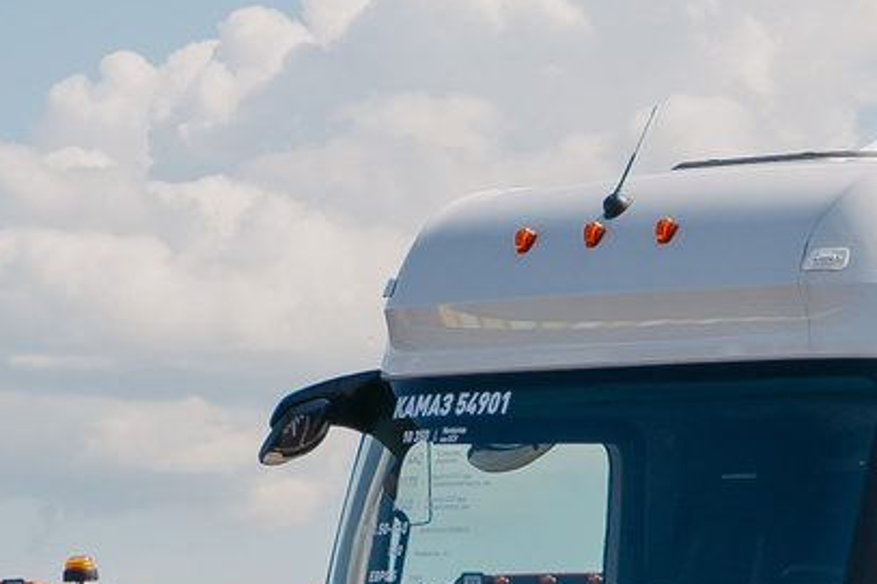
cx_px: 2428
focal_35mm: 239
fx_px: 5820
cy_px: 693
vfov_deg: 5.7
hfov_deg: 7.7
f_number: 10
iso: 160
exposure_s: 1/250
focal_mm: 38
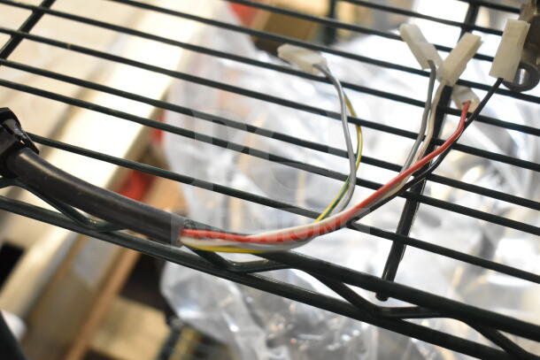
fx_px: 810
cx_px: 270
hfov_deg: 36.9
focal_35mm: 54
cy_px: 180
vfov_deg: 25.1
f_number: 4.8
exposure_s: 1/60
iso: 3600
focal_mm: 36
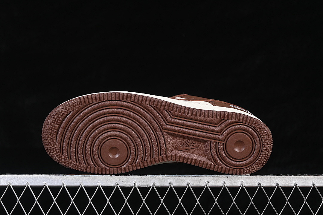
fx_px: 673
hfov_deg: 27.0
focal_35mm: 75
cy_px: 108
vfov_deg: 18.2
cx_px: 162
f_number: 6.3
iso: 160
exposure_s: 1/60
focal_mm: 50
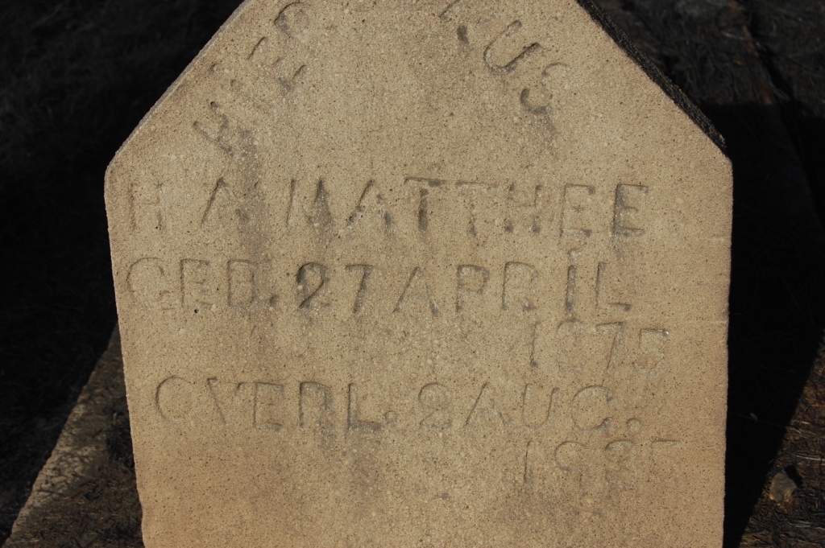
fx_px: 1580
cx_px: 412
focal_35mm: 69
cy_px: 274
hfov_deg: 29.3
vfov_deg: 19.7
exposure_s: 1/320
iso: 200
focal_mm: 46
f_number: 9
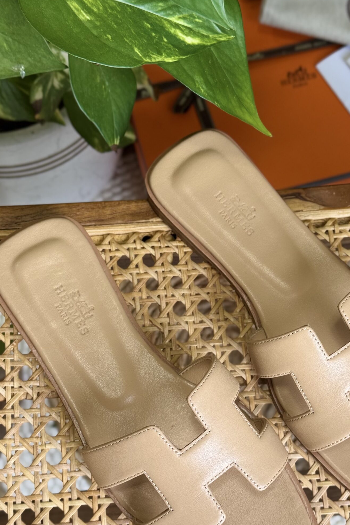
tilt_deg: -75.1
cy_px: 300
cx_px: 217
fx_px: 948
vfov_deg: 30.9
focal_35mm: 65
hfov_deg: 20.9
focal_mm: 6.76
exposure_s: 1/121
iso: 50
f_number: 1.78
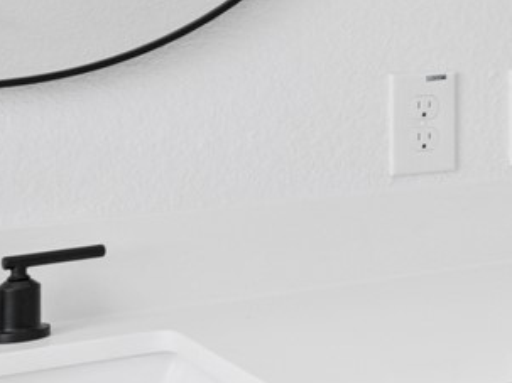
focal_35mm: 91
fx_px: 1345
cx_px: 1043
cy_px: -80
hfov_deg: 16.3
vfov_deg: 15.6
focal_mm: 14
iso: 100
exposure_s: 1/40
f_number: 8
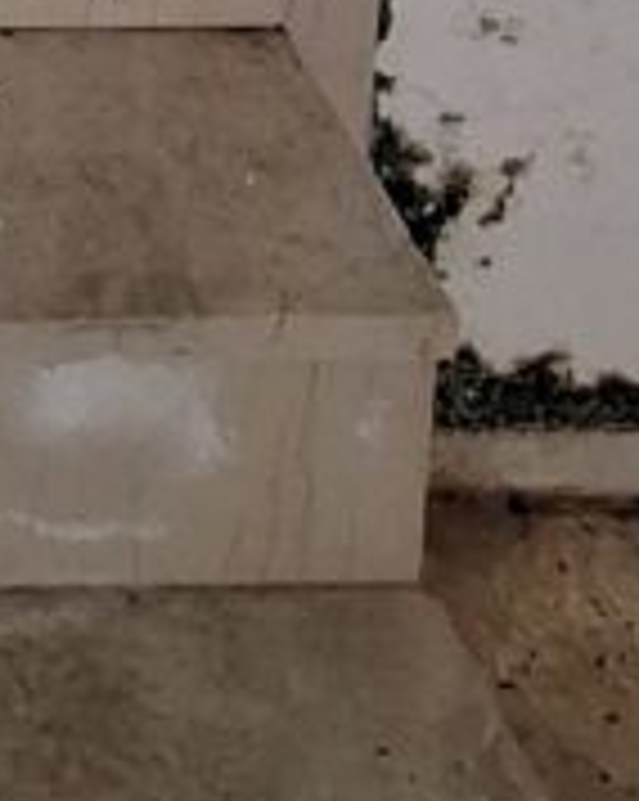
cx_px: -454
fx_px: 1729
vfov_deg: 15.8
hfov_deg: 17.6
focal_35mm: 73
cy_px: -1040
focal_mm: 1.74
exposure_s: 1/25
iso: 320
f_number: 2.2
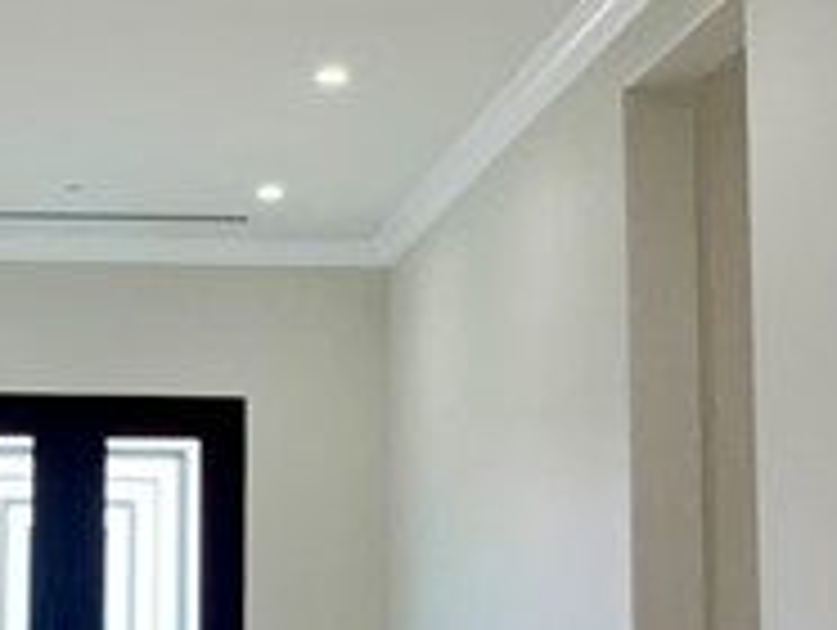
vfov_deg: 19.1
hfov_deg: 24.4
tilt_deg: +6.4
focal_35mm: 77
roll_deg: -1.0
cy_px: 396
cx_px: 36
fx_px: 1864
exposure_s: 1/120
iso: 200
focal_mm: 2.22
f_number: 2.2
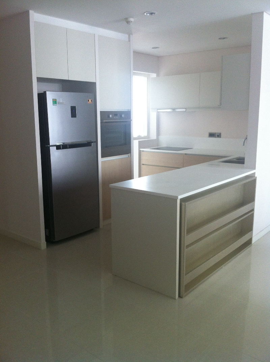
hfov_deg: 40.6
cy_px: 181
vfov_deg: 52.7
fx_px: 365
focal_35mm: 35
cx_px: 135
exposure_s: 1/60
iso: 100
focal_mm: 3.85
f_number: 2.8
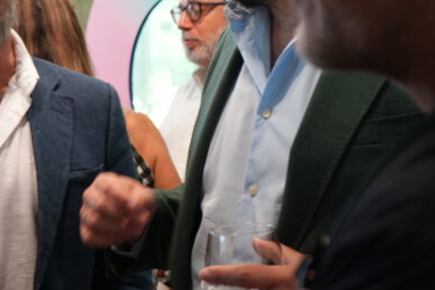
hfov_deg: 20.1
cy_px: 43
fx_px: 1196
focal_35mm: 99
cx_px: 24
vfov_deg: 13.7
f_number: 4
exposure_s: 1/40
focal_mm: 37
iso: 800
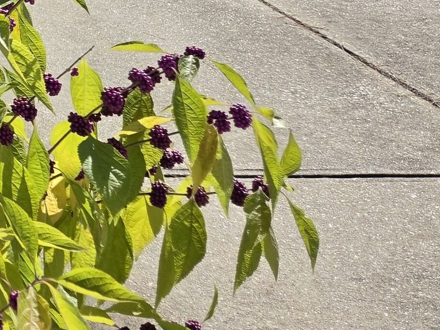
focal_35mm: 78
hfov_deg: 20.8
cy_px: -166
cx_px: -242
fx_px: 991
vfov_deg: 17.1
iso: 80
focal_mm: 5.4
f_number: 1.8
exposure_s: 1/3707
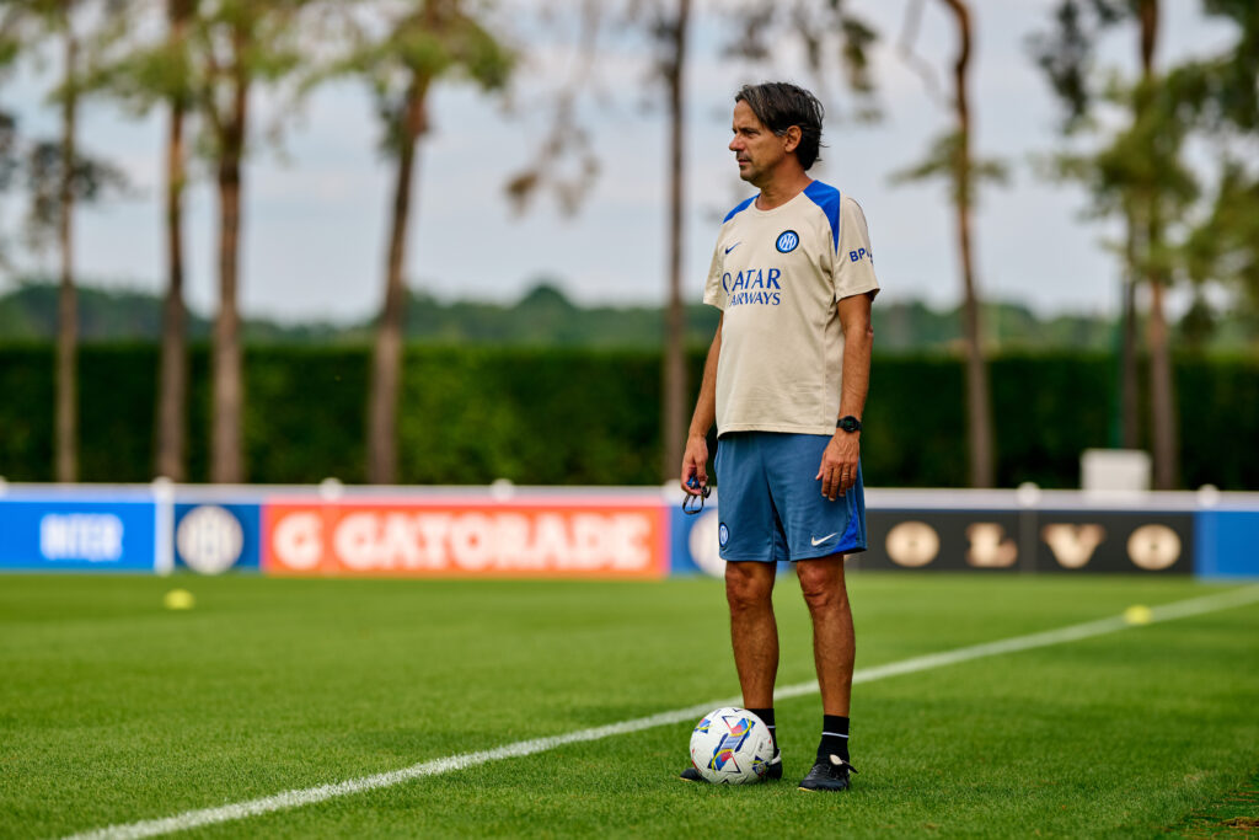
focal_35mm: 135
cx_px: 630
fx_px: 4722
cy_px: 420
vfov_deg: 10.2
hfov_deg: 15.2
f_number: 1.8
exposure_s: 1/5000
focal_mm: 135
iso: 140
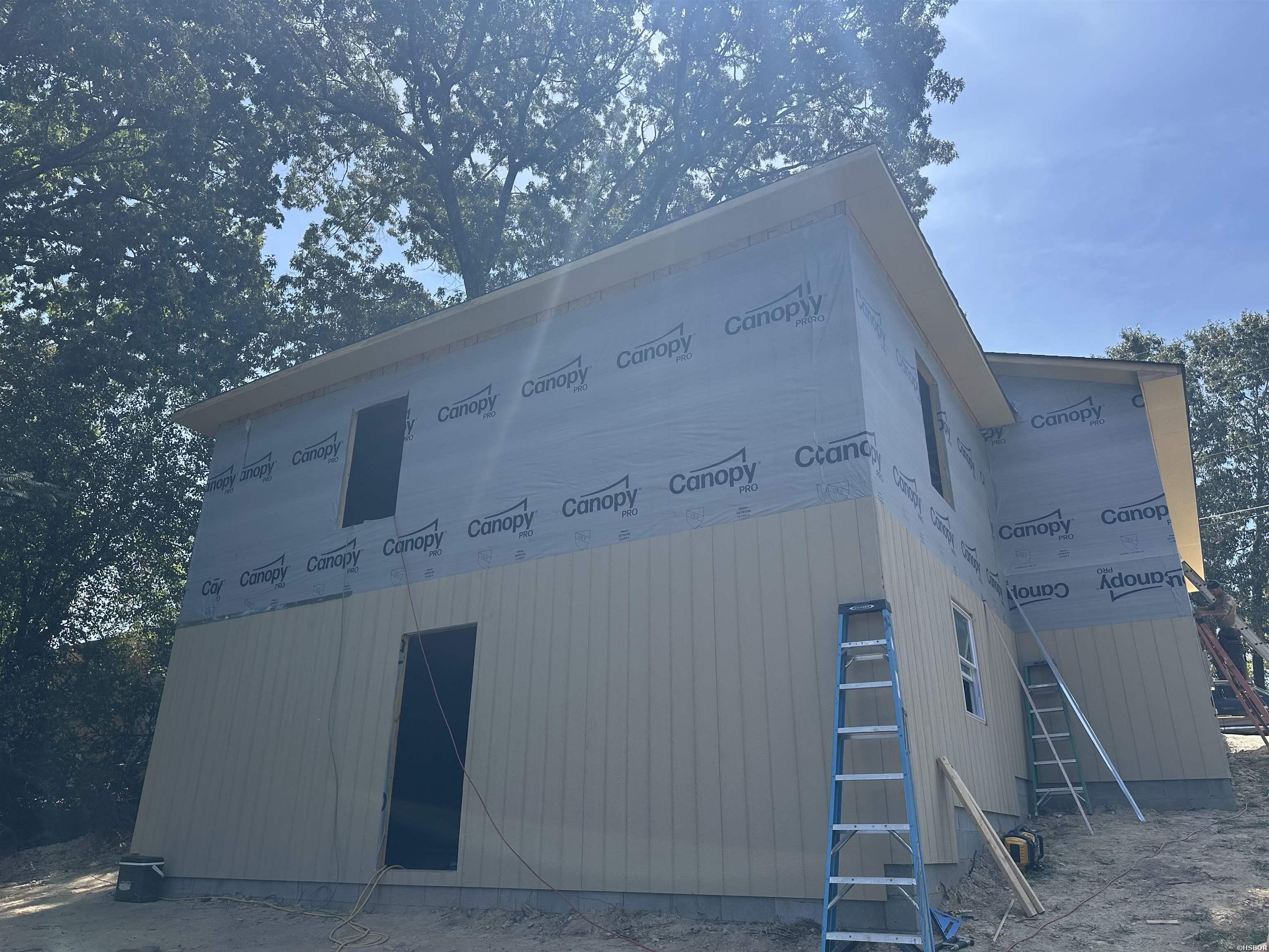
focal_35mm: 24
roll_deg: +0.0
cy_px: 476
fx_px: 880
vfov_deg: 56.8
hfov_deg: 71.6
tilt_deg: +20.6
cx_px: 634
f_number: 1.78
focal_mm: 6.86
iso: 80
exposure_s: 1/2732
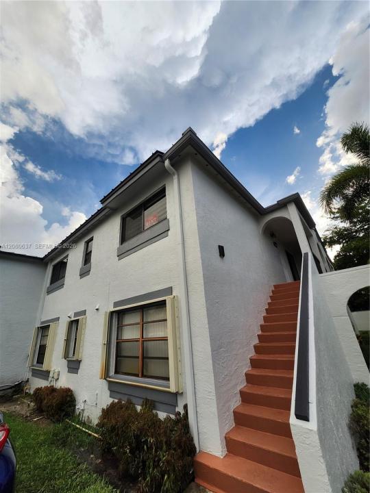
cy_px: 246
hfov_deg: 89.9
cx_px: 185
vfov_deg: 106.2
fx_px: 185
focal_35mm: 13
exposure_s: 1/2033
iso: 40
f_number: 2.2
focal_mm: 1.74
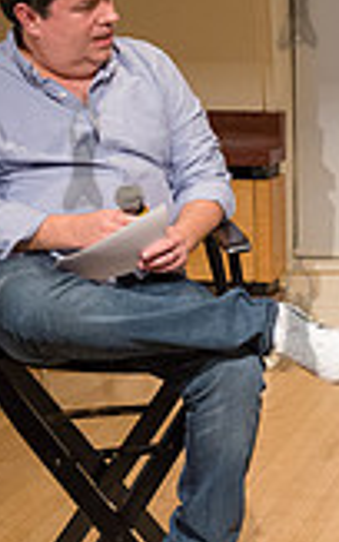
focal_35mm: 116
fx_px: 1713
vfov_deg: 17.9
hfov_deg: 10.2
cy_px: 151
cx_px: 725
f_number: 4
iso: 2500
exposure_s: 1/320
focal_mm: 32
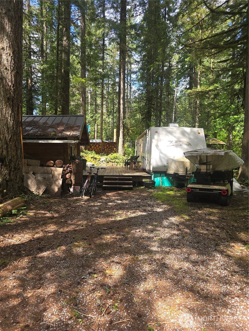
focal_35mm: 23
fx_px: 221
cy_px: 166
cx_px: 124
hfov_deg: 58.9
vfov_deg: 73.9
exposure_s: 1/124
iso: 12
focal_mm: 6.3
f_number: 1.7
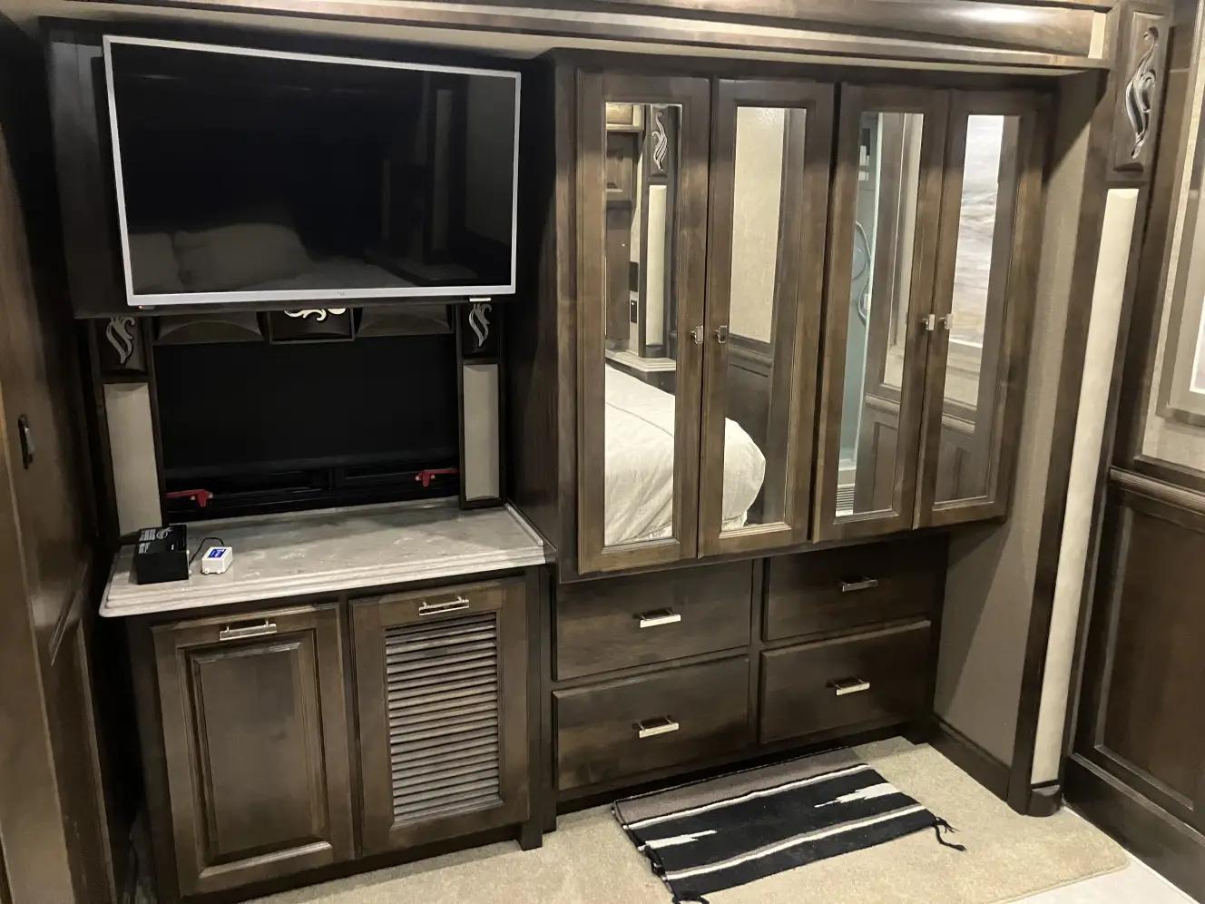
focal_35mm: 28
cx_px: 602
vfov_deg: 49.7
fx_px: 975
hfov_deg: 63.4
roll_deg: -0.7
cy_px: 452
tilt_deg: -14.0
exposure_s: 1/26
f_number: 1.8
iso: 640
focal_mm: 3.99
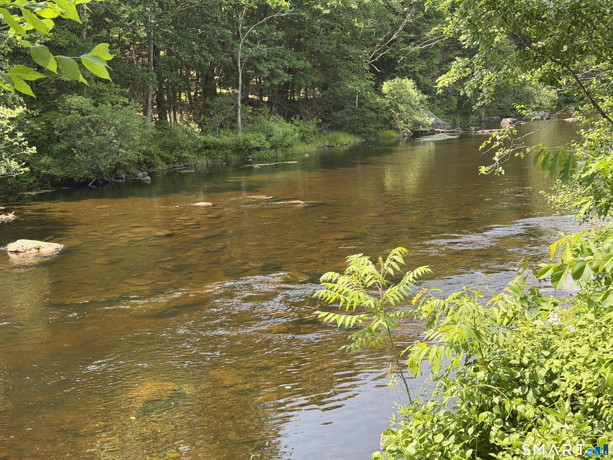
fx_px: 850
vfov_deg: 30.3
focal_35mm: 48
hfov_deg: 39.7
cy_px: 230
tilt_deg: -9.2
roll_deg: +2.5
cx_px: 306
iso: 64
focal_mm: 6.76
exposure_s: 1/527
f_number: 1.78
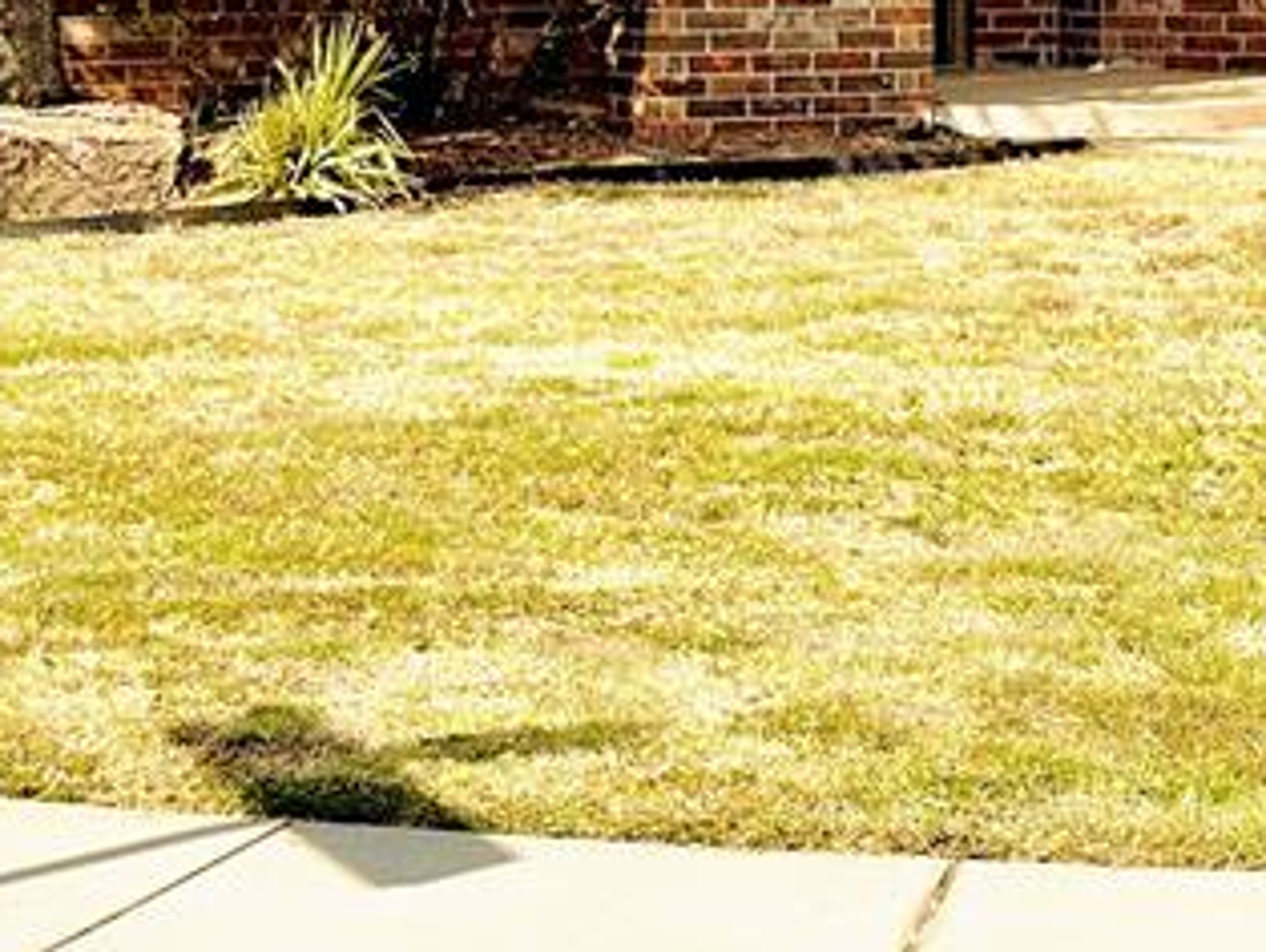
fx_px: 4172
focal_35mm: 114
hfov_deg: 16.7
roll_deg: -0.7
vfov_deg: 12.5
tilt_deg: +1.9
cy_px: -367
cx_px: 1439
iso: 64
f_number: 1.78
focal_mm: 6.76
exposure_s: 1/3401
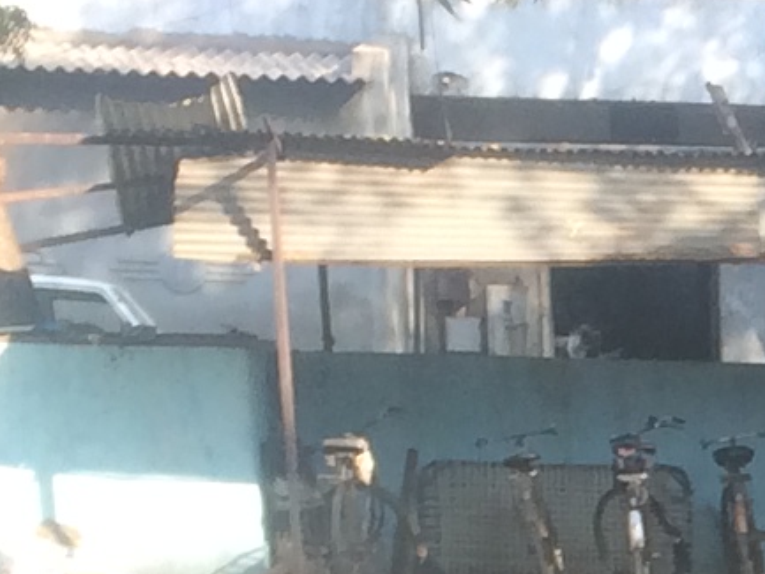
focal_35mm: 226
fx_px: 4996
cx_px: 1746
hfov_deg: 8.2
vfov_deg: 6.3
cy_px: 1388
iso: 32
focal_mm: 4.12
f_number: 2.2
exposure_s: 1/206
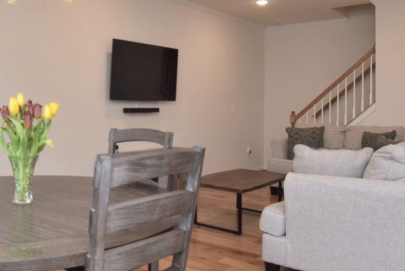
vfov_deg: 35.3
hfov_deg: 50.3
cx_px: 137
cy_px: 99
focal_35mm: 38
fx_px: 423
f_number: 5
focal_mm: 11.5
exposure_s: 1/60
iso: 400
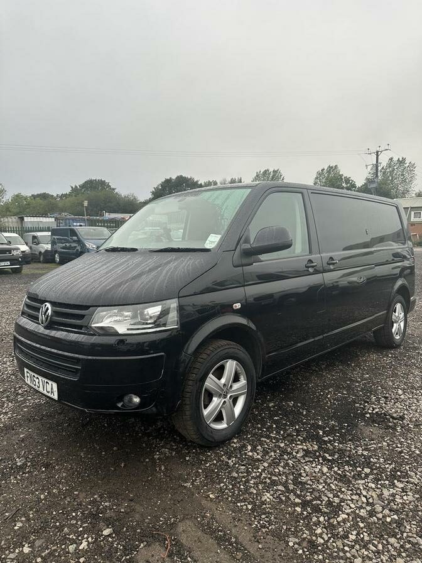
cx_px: 211
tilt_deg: -5.2
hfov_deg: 56.8
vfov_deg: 71.6
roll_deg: -0.5
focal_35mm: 24
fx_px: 390
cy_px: 282
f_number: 1.78
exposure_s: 1/467
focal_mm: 6.86
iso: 80
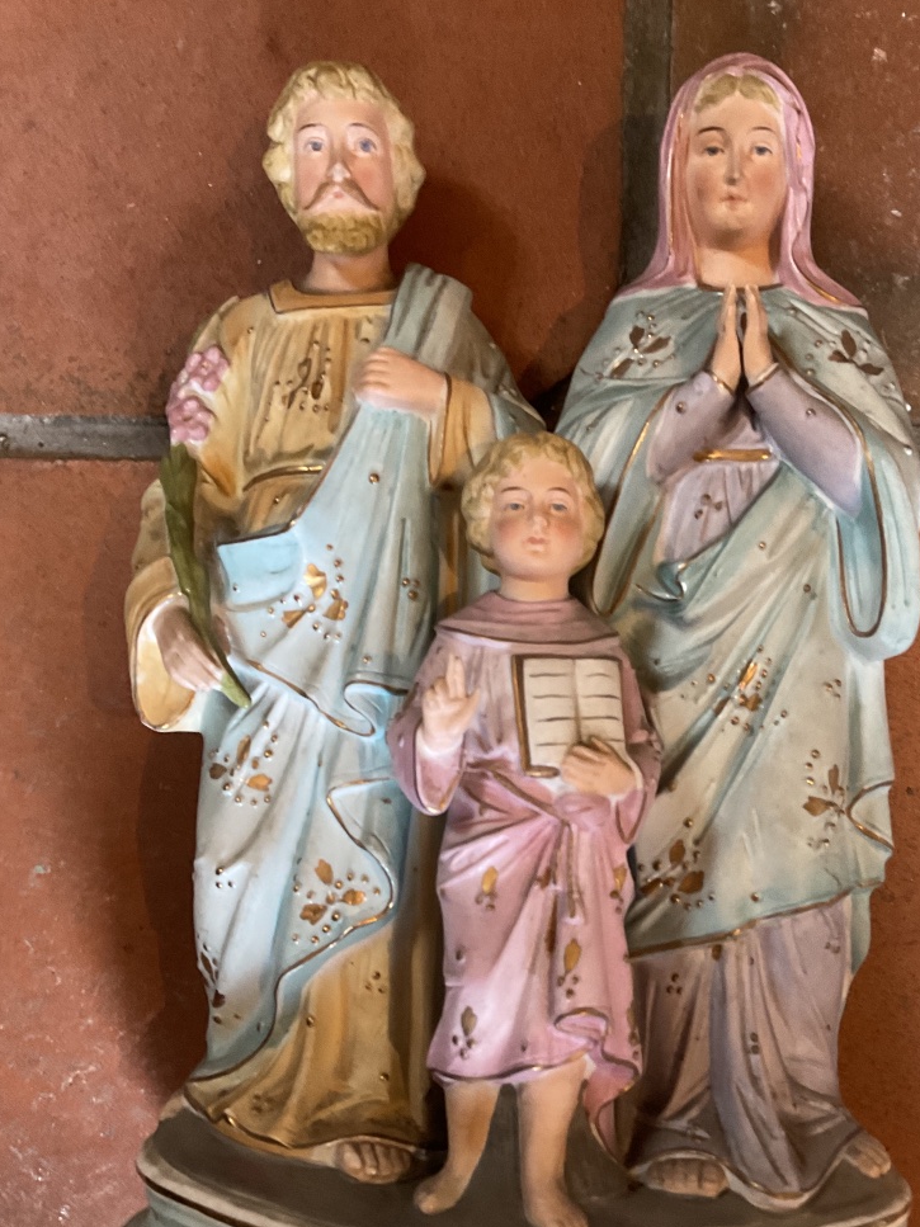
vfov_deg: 50.9
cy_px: 756
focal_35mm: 36
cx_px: 544
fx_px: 1276
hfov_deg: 39.5
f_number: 1.8
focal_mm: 3
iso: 250
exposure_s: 1/40
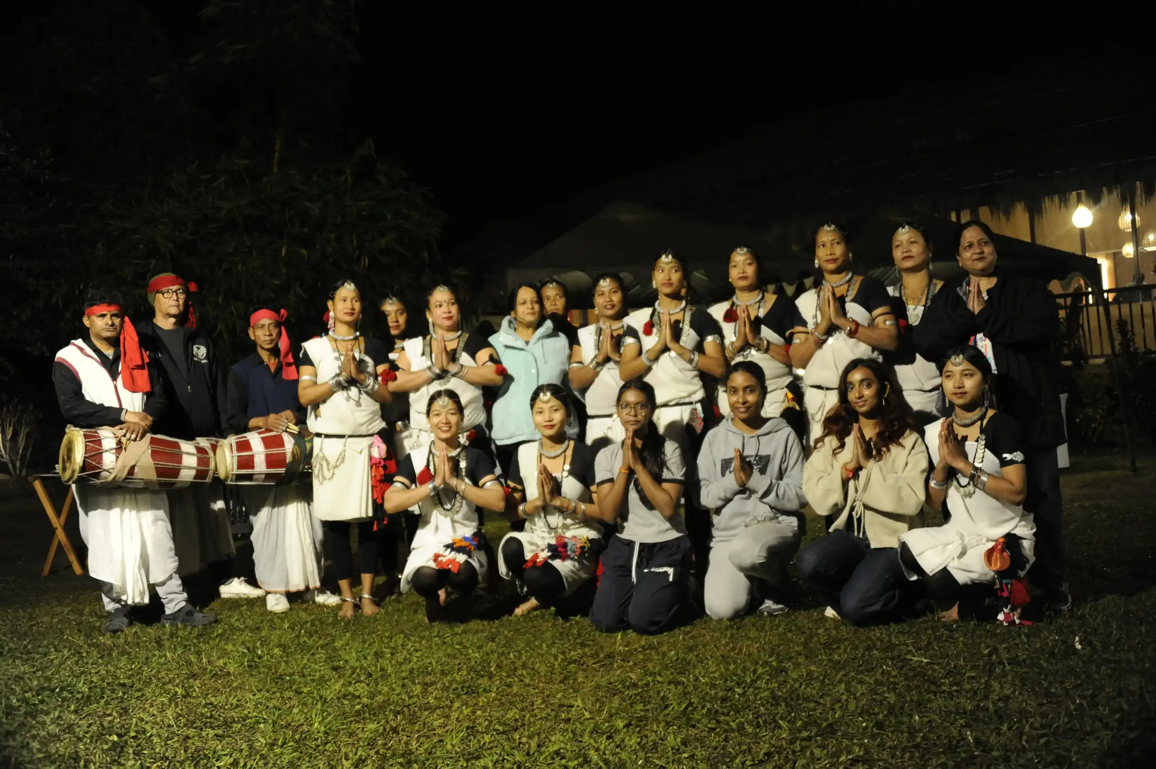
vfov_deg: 41.1
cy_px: 384
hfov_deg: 58.8
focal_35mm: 32
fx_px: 1027
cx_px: 578
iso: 4000
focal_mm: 32
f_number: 3.5
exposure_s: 1/25
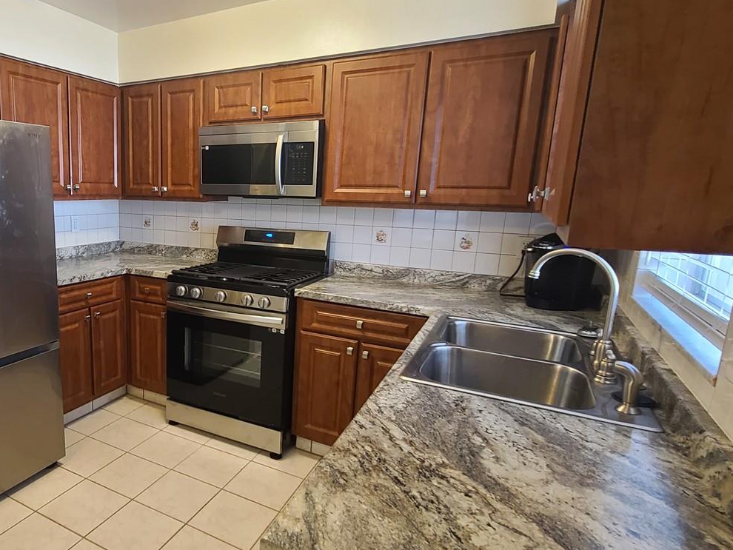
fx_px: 445
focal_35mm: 21
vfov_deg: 63.4
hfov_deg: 75.1
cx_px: 215
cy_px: 286
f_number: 2.2
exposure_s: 1/60
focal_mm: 2.2
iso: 250
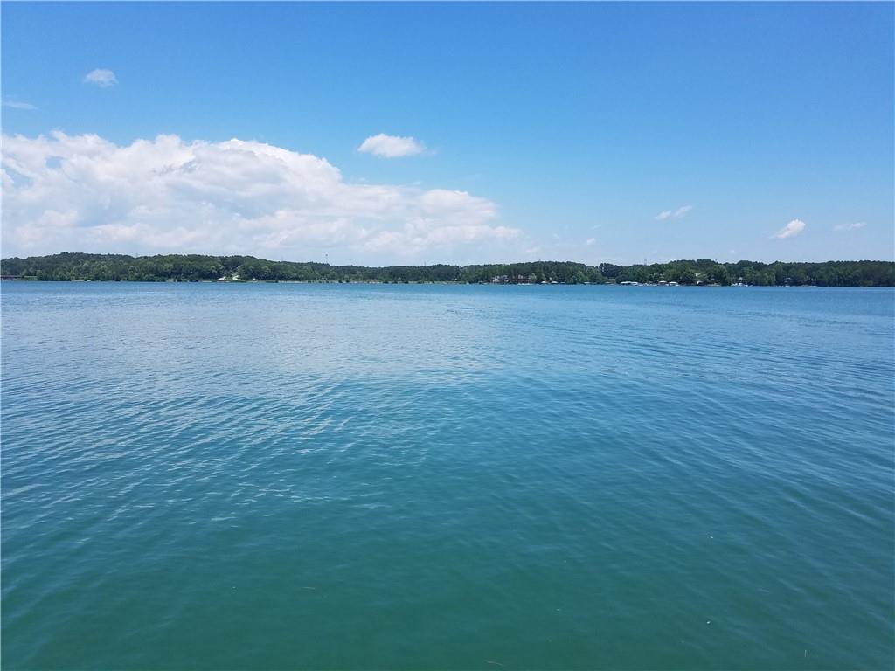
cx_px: 448
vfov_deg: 53.1
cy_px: 336
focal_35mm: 26
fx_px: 672
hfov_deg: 67.3
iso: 50
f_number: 1.7
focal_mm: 4.2
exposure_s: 1/2848
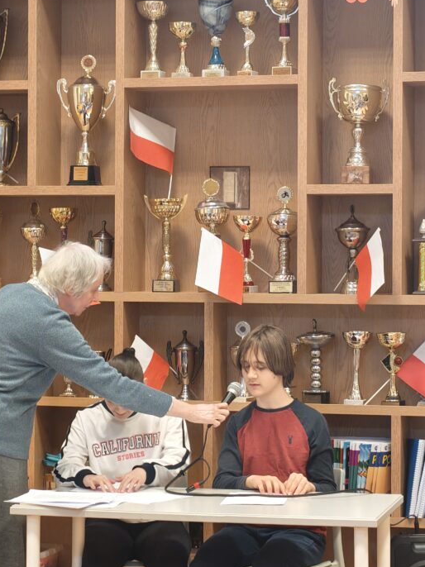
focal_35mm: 109
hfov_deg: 13.6
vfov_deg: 18.0
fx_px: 1785
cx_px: 221
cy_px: 239
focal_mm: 13.85
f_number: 2.65
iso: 500
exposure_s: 1/33
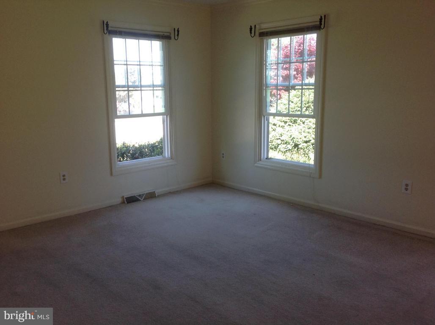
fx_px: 439
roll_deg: -0.1
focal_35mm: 35
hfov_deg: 52.7
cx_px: 218
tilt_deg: -10.9
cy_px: 162
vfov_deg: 40.6
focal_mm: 4.28
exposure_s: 1/120
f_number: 2.4
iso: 80
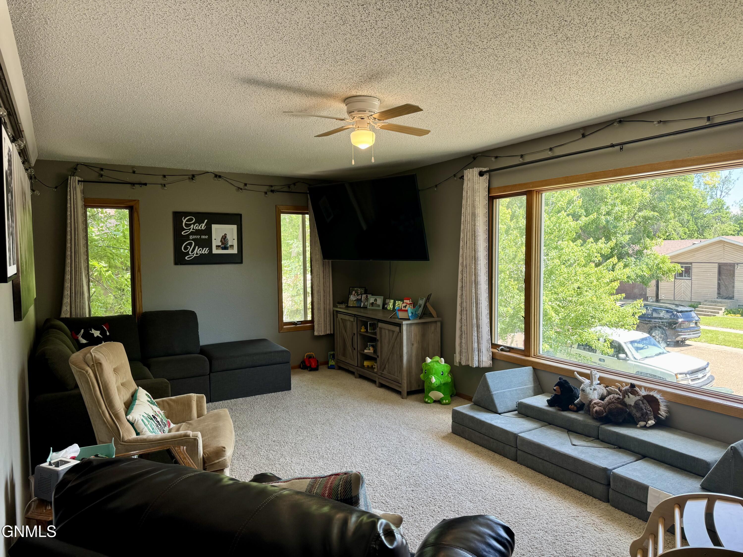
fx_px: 515
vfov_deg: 56.8
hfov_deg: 71.6
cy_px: 278
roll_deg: +0.6
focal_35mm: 24
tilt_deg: -3.6
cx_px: 372
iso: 64
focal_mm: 6.76
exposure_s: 1/121
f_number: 1.78
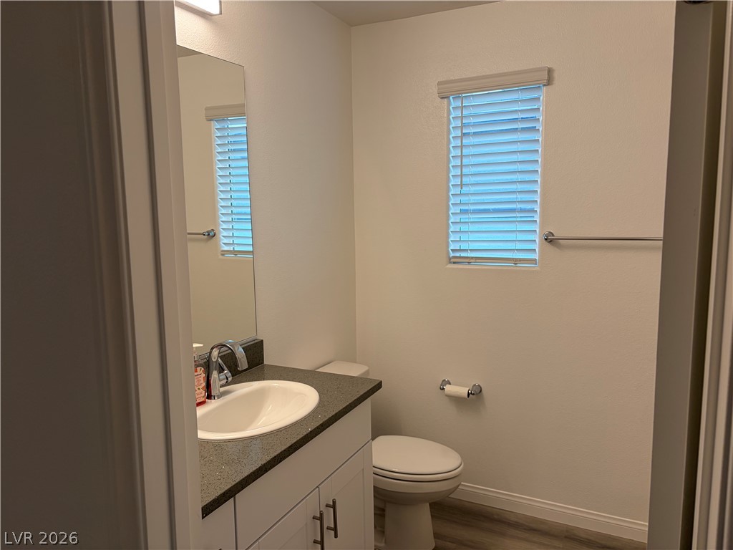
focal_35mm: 26
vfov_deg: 53.1
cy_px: 275
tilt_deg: -6.6
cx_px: 366
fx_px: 551
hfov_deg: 67.3
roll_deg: +1.4
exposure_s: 1/120
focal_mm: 5.96
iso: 80
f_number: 1.6
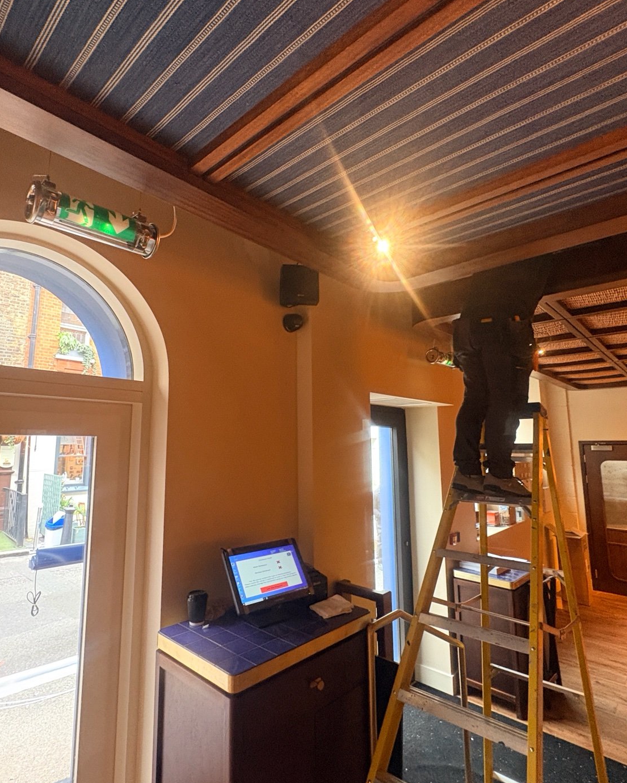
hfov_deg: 70.6
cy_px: 383
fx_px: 441
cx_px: 280
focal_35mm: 19
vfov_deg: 83.3
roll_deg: +0.5
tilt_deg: +8.1
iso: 400
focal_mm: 2.22
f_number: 2.2
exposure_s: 1/50
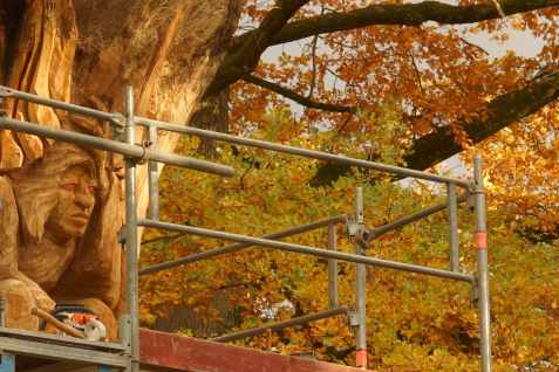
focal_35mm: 264
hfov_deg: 7.8
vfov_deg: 5.2
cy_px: 206
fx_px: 4099
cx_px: 141
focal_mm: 70
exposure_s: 1/125
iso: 250
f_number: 8
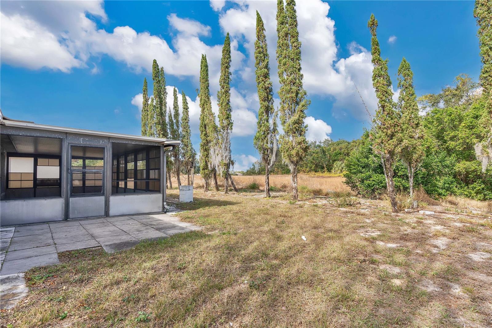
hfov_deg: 96.7
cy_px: 164
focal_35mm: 16
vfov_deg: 73.7
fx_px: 219
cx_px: 246
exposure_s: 1/125
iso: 100
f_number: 9
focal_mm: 16
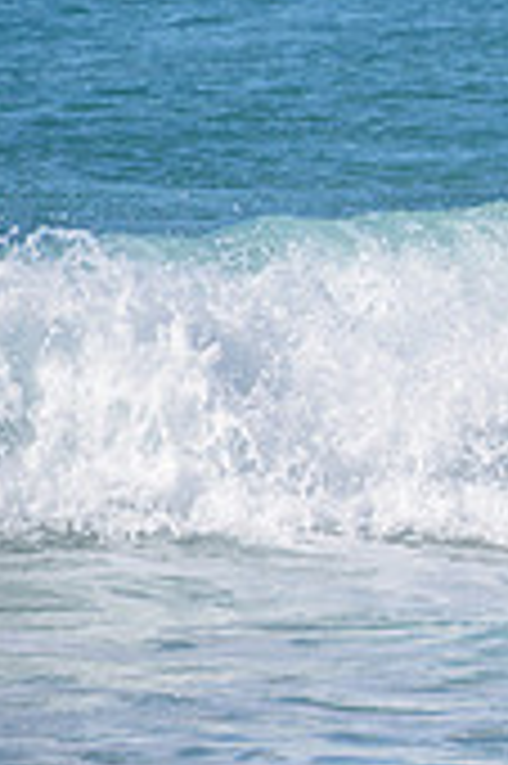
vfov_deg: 1.2
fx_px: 36139
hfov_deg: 0.8
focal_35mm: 1704
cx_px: 1106
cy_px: 268
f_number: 5.6
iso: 160
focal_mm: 500
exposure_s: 1/2000
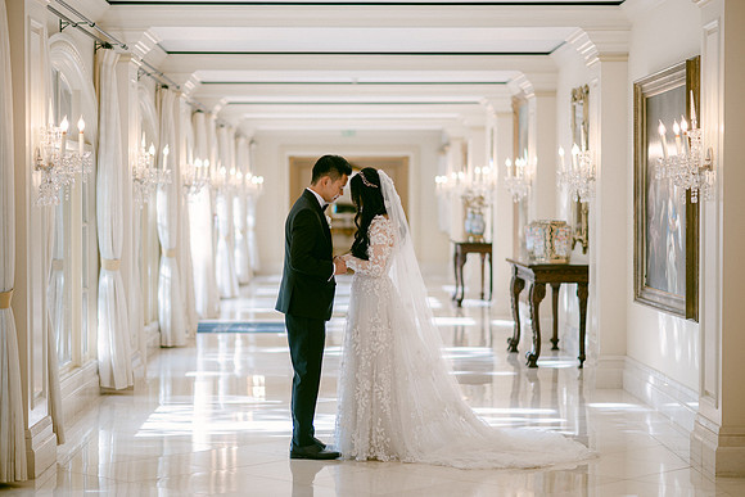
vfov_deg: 16.1
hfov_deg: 23.9
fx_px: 1759
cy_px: 248
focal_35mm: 85
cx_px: 372
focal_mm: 85
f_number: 1.8
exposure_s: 1/200
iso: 100
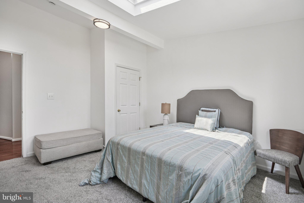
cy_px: 102
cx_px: 152
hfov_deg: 96.7
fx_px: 135
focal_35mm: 16
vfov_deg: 73.8
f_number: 5.6
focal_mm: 16
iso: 400
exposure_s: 1/125
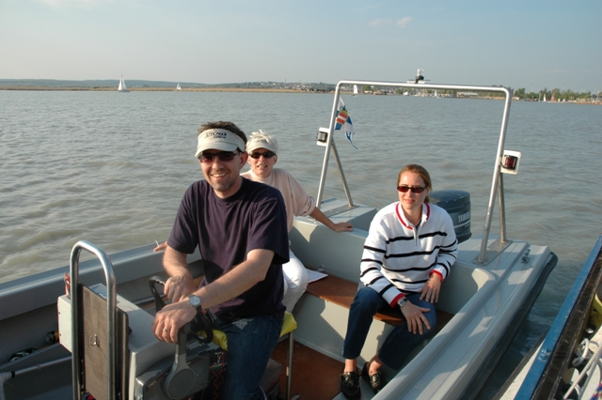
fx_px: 451
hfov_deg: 67.4
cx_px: 301
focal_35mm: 27
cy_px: 200
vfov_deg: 47.9
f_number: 8
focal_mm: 18
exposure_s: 1/250
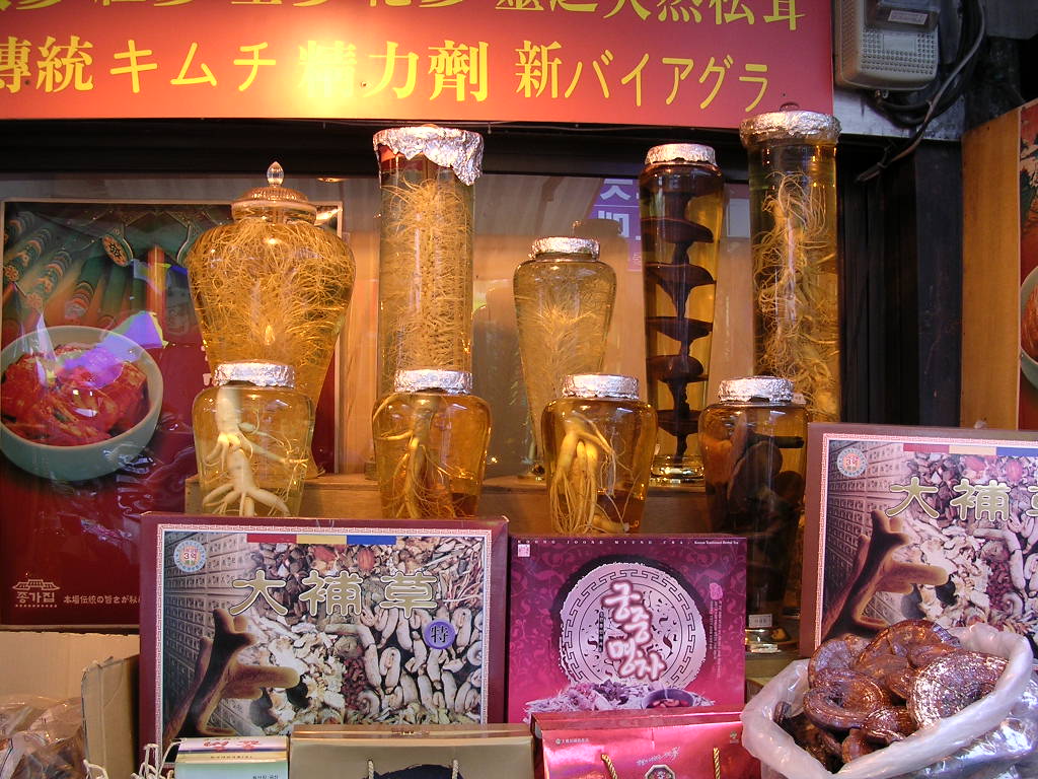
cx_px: 519
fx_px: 1139
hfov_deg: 49.0
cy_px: 390
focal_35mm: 38
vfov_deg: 37.7
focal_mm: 5.8
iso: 100
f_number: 2.8
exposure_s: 1/63.7
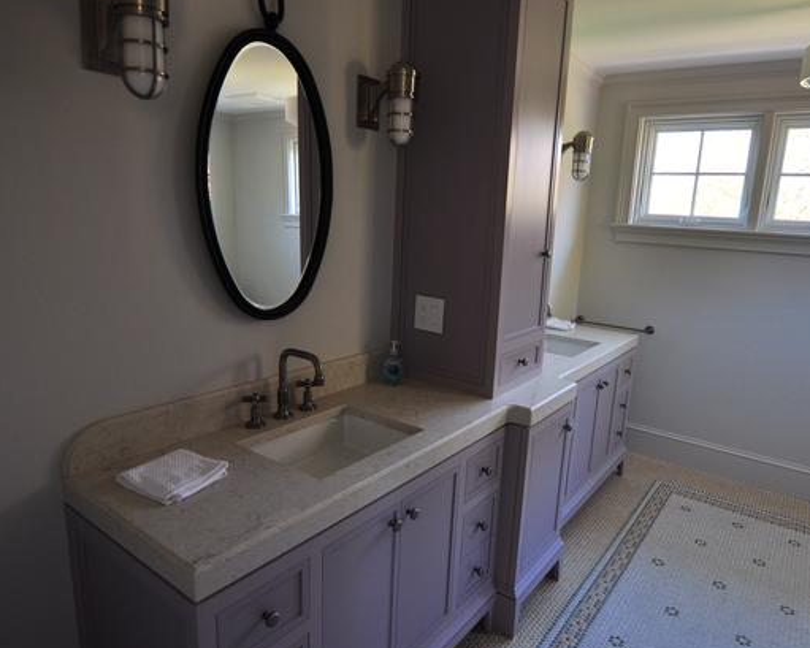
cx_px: 428
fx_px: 528
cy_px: 330
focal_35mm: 22
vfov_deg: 63.1
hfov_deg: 75.0
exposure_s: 1/50
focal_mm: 10
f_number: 3.5
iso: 200
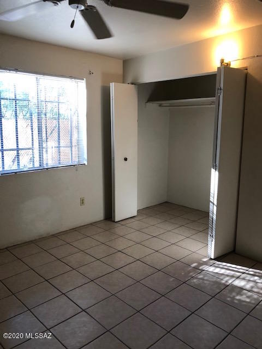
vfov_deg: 63.4
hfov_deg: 49.7
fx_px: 283
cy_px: 174
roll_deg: -1.0
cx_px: 131
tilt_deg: -8.6
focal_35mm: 28
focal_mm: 3.99
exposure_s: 1/30
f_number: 1.8
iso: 32
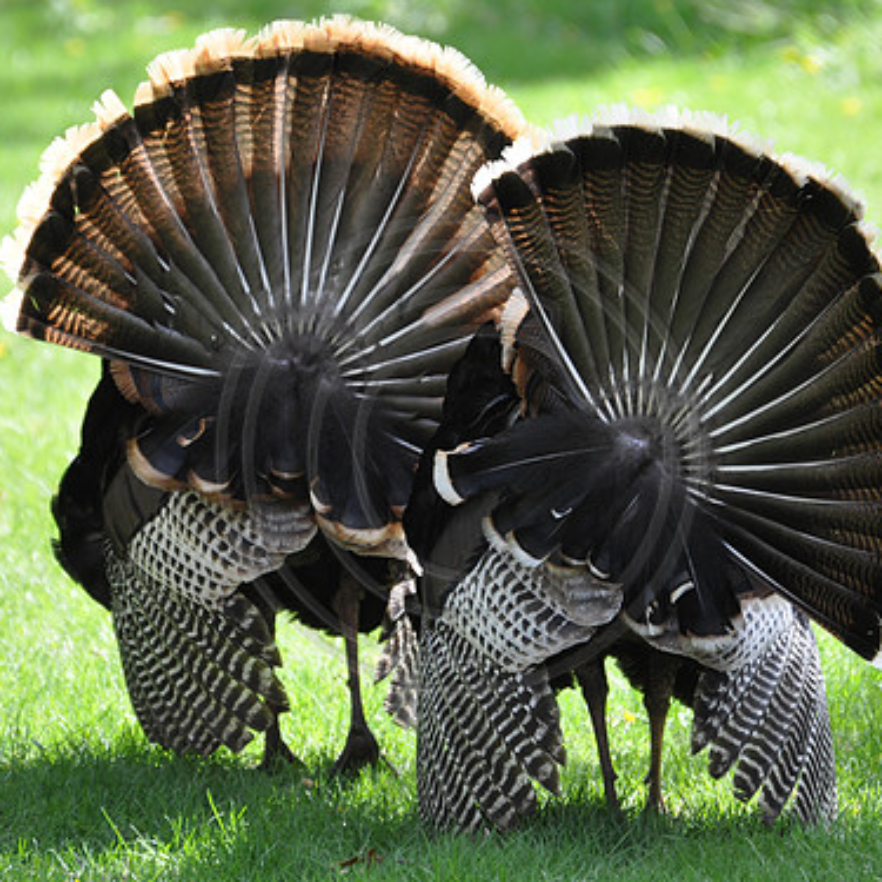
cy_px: 450
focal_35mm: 453
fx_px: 13059
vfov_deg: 3.9
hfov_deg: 3.9
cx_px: 459
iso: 400
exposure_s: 1/250
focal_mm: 230
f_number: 5.3
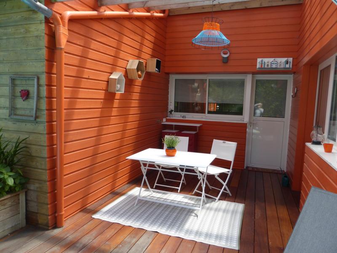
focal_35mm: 24
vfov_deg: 56.8
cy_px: 126
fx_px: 234
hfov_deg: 71.6
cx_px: 168
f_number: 4
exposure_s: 1/320
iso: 100
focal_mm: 4.3
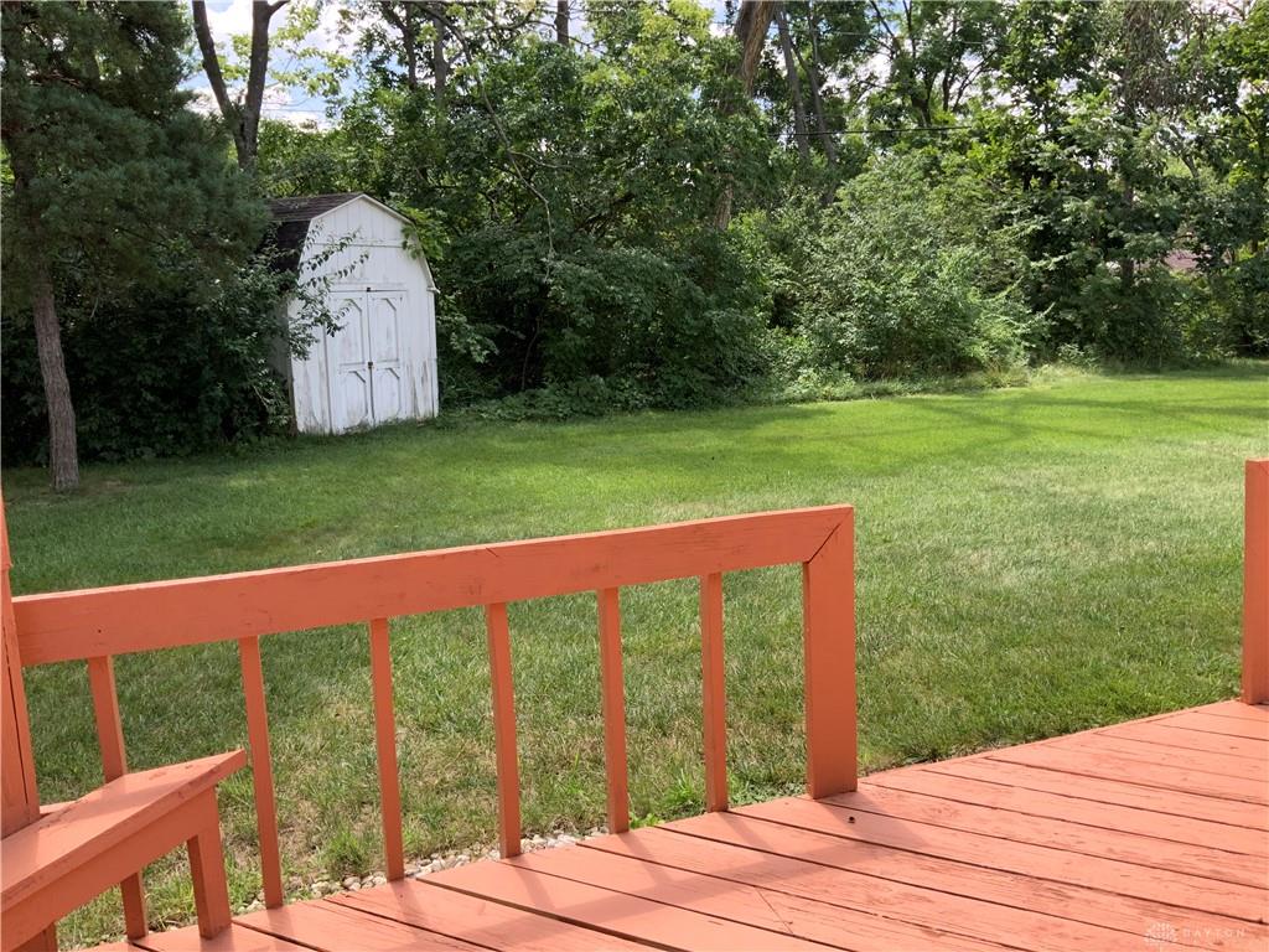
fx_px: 1063
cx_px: 634
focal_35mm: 29
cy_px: 476
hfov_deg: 61.7
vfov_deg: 48.2
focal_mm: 3
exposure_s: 1/415
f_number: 1.8
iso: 16
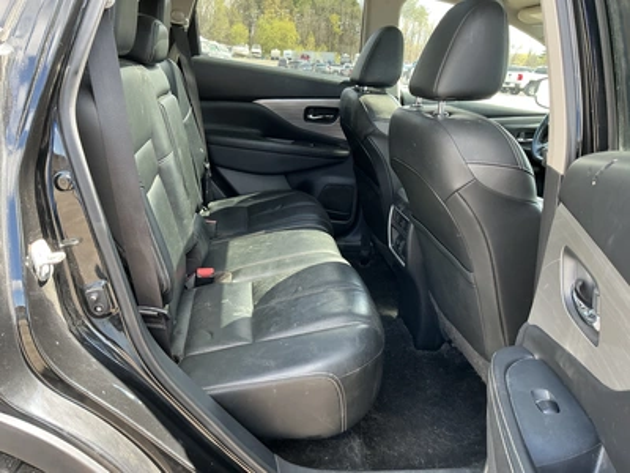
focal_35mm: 28
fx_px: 510
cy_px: 236
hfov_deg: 63.4
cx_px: 315
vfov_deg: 49.7
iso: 50
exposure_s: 1/115
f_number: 1.8
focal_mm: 3
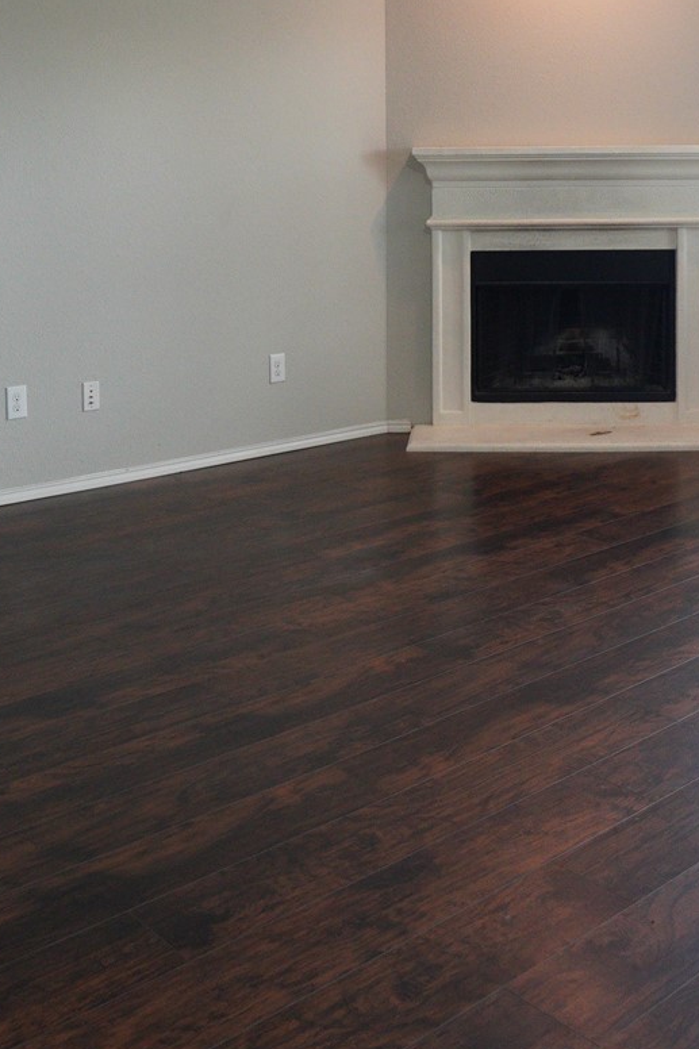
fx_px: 1224
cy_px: 208
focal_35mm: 42
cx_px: 431
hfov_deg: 31.8
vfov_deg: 44.2
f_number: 4
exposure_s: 1/60
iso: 800
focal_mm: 10
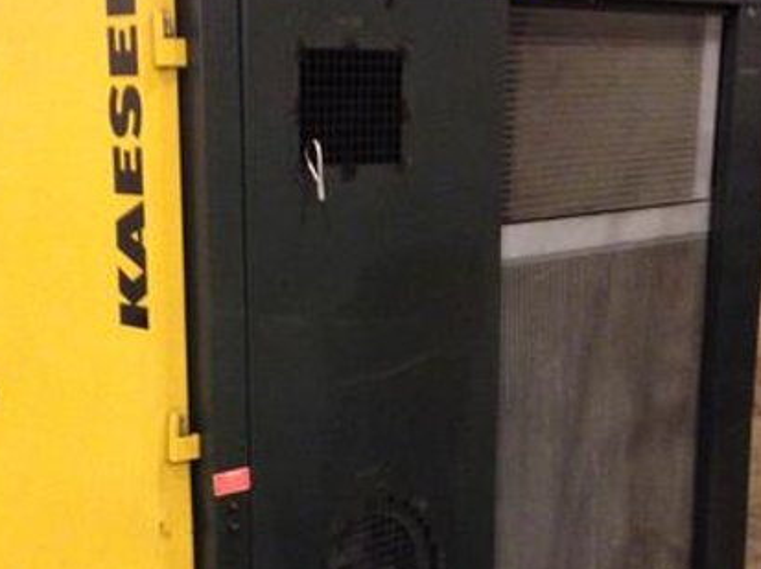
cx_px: 299
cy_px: 409
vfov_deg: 22.7
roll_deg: +0.9
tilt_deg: -13.9
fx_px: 1406
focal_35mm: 64
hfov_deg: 30.2
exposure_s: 1/15
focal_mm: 4.12
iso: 500
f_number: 2.4
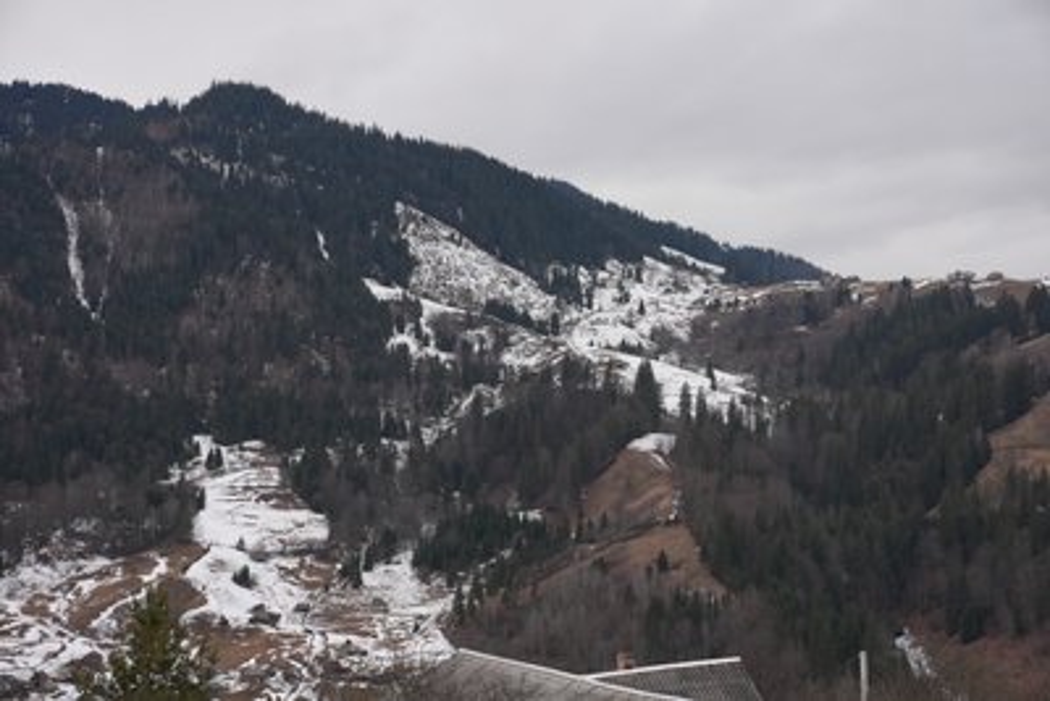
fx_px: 2042
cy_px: 350
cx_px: 525
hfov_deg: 28.8
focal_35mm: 70
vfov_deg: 19.5
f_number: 5
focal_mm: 70
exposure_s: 1/4000
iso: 1250
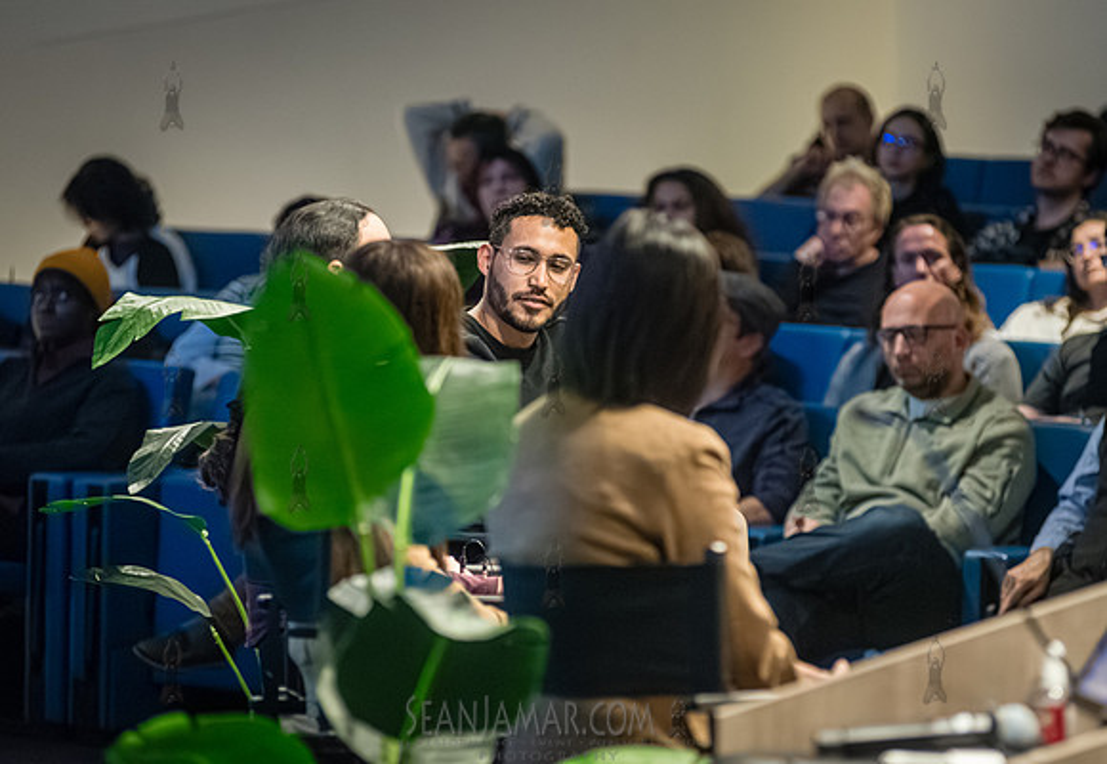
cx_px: 602
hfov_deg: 10.0
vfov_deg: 6.9
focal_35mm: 203
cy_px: 326
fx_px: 6300
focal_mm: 170
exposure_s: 1/250
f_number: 3.5
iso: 6400
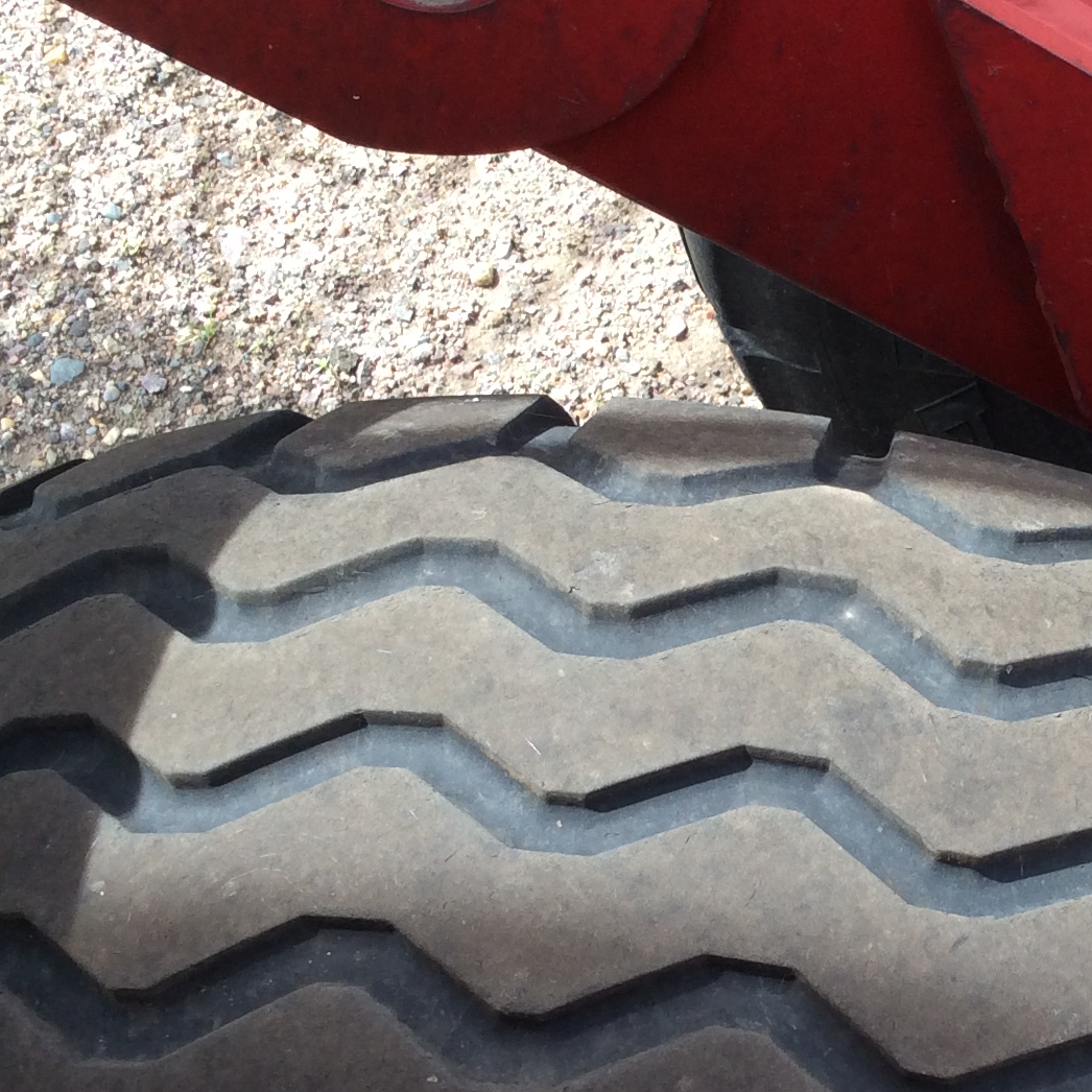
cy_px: 661
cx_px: 955
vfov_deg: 24.6
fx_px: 2498
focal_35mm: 70
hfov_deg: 24.1
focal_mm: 3.3
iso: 32
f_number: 2.4
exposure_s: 1/131
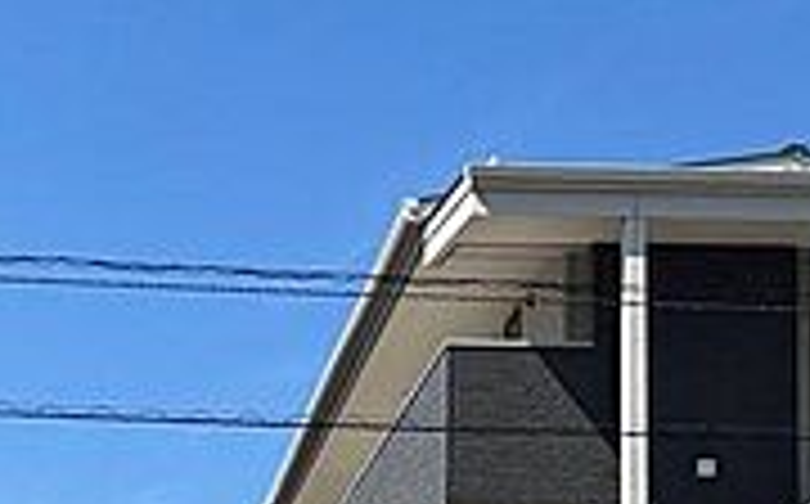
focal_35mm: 92
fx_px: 2028
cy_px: 783
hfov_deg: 21.9
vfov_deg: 13.3
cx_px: 40
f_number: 1.6
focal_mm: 5.96
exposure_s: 1/2513
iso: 50
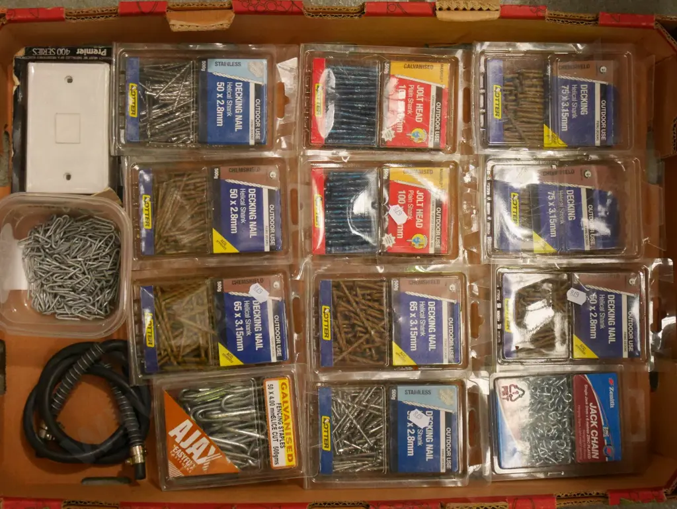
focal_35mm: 56
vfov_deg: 26.1
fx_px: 1096
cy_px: 254
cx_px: 338
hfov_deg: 34.3
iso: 3200
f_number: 5.5
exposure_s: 1/125
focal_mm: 28
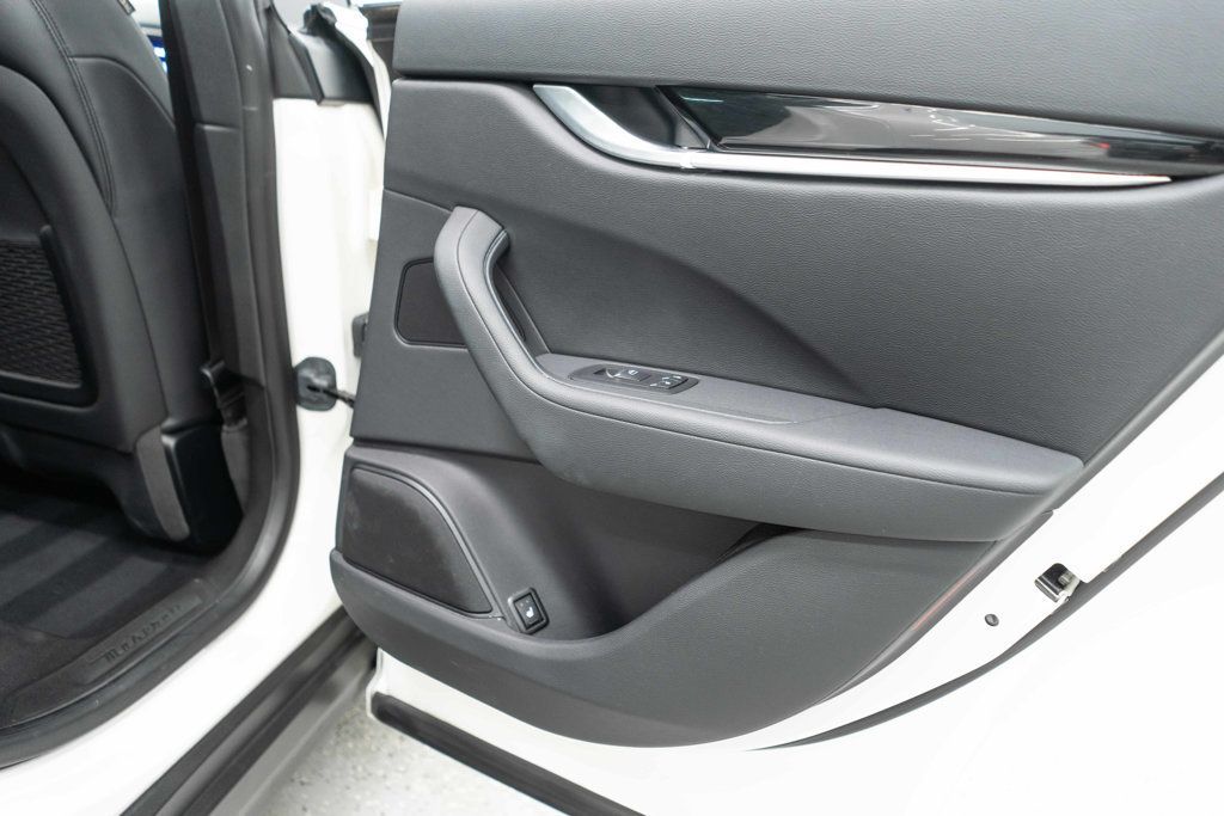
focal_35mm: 28
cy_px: 408
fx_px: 952
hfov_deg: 65.5
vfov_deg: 46.4
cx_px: 612
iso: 1600
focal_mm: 28
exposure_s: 1/50
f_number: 3.2
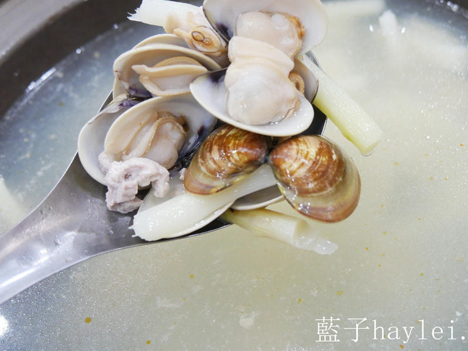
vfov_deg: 18.4
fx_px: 1082
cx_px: 264
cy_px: 132
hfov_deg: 24.4
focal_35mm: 80
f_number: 4.4
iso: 1600
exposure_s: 1/80
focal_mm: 32
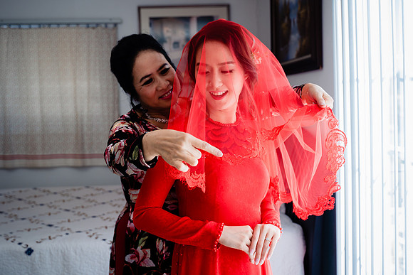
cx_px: 206
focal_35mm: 43
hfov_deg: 45.1
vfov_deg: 30.9
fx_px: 498
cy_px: 118
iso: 250
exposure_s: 1/200
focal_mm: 38
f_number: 3.5
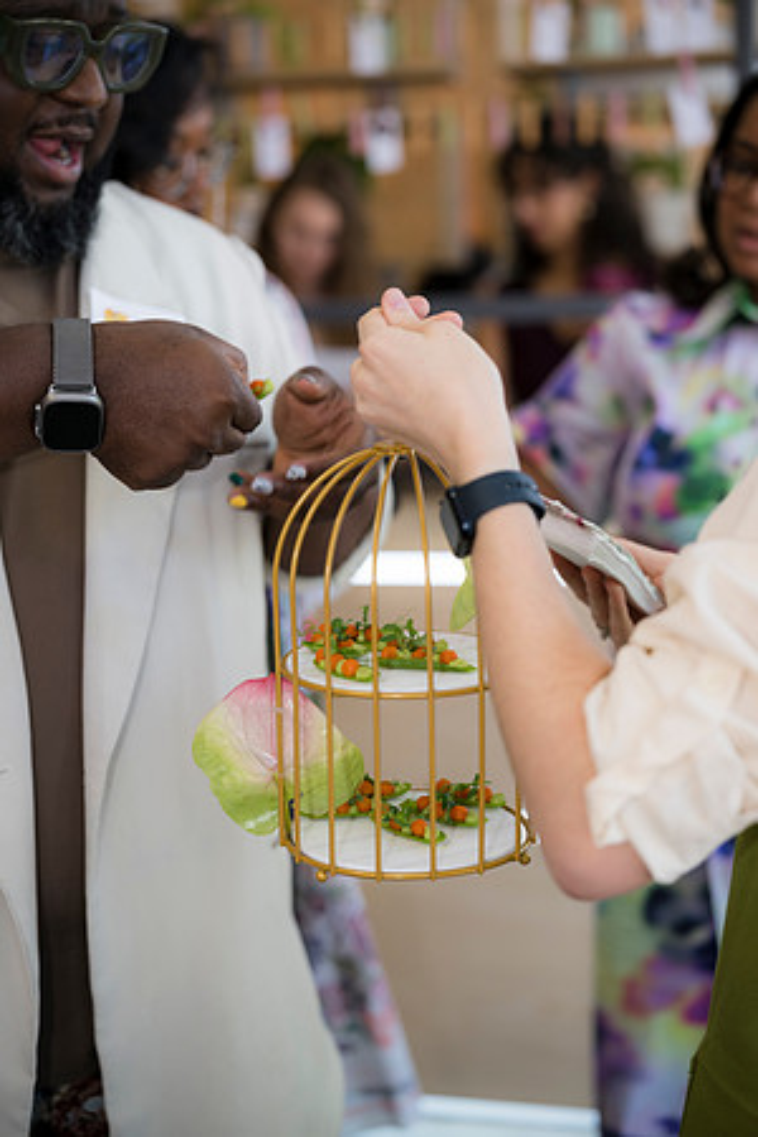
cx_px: 379
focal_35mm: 55
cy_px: 568
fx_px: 1737
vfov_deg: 36.2
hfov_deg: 24.6
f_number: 2.2
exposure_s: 1/160
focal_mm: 55
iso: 220
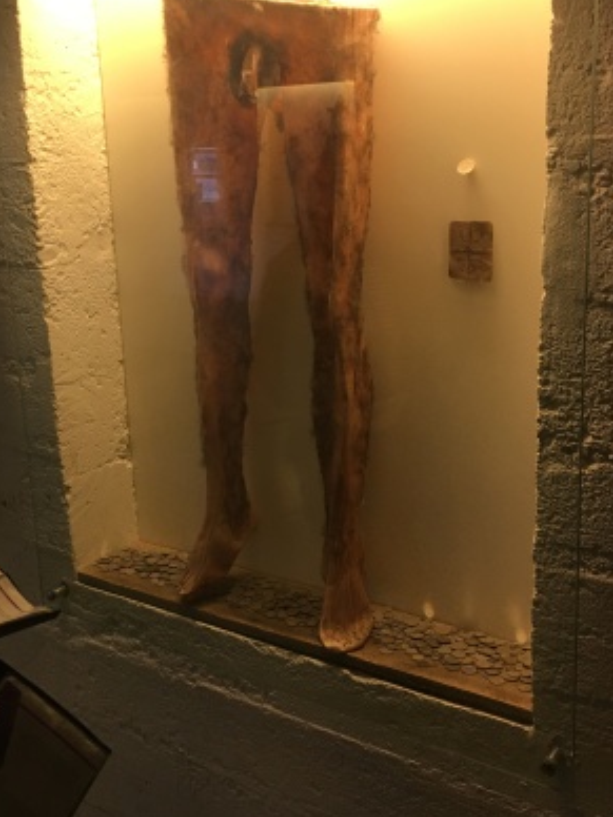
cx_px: 219
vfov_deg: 45.7
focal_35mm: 41
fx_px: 968
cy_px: 361
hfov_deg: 34.9
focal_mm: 4.15
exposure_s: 1/33
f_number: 2.2
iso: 64
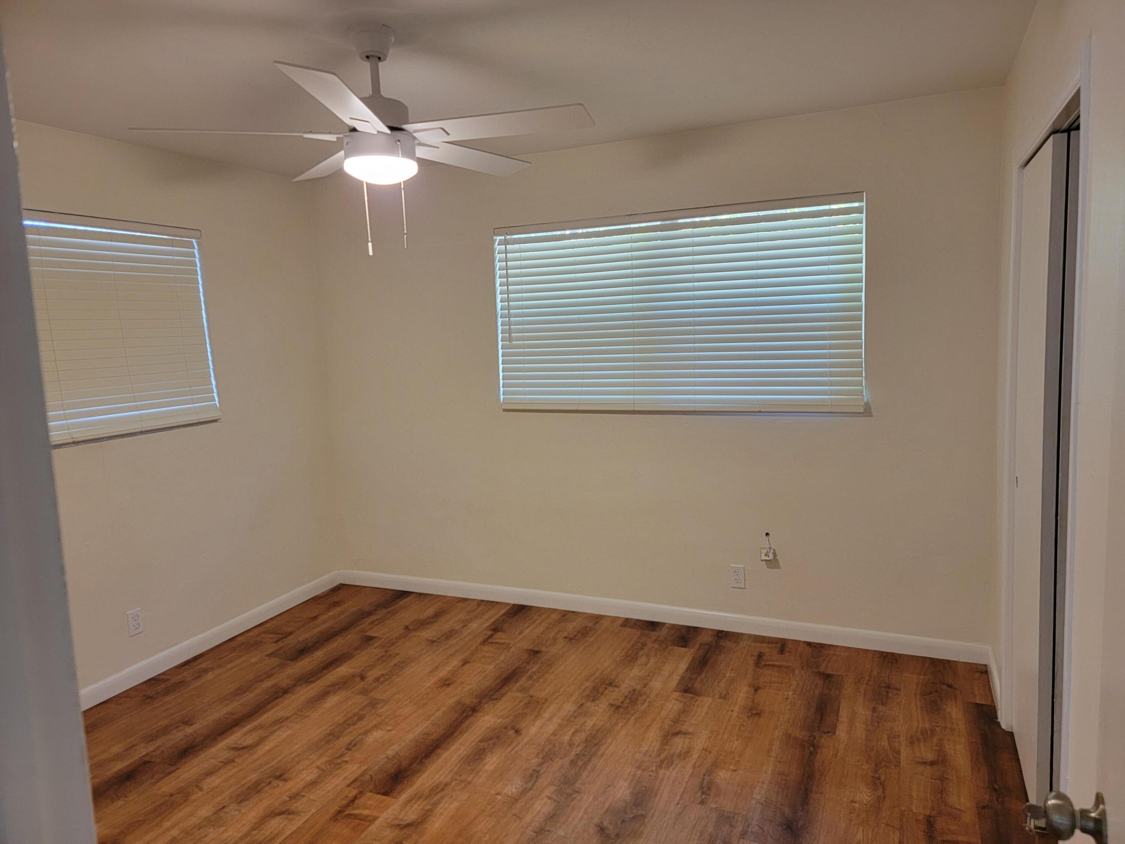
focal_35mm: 24
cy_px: 422
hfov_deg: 71.6
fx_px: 780
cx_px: 562
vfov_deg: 56.8
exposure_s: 1/40
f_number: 1.8
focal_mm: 6.7
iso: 200
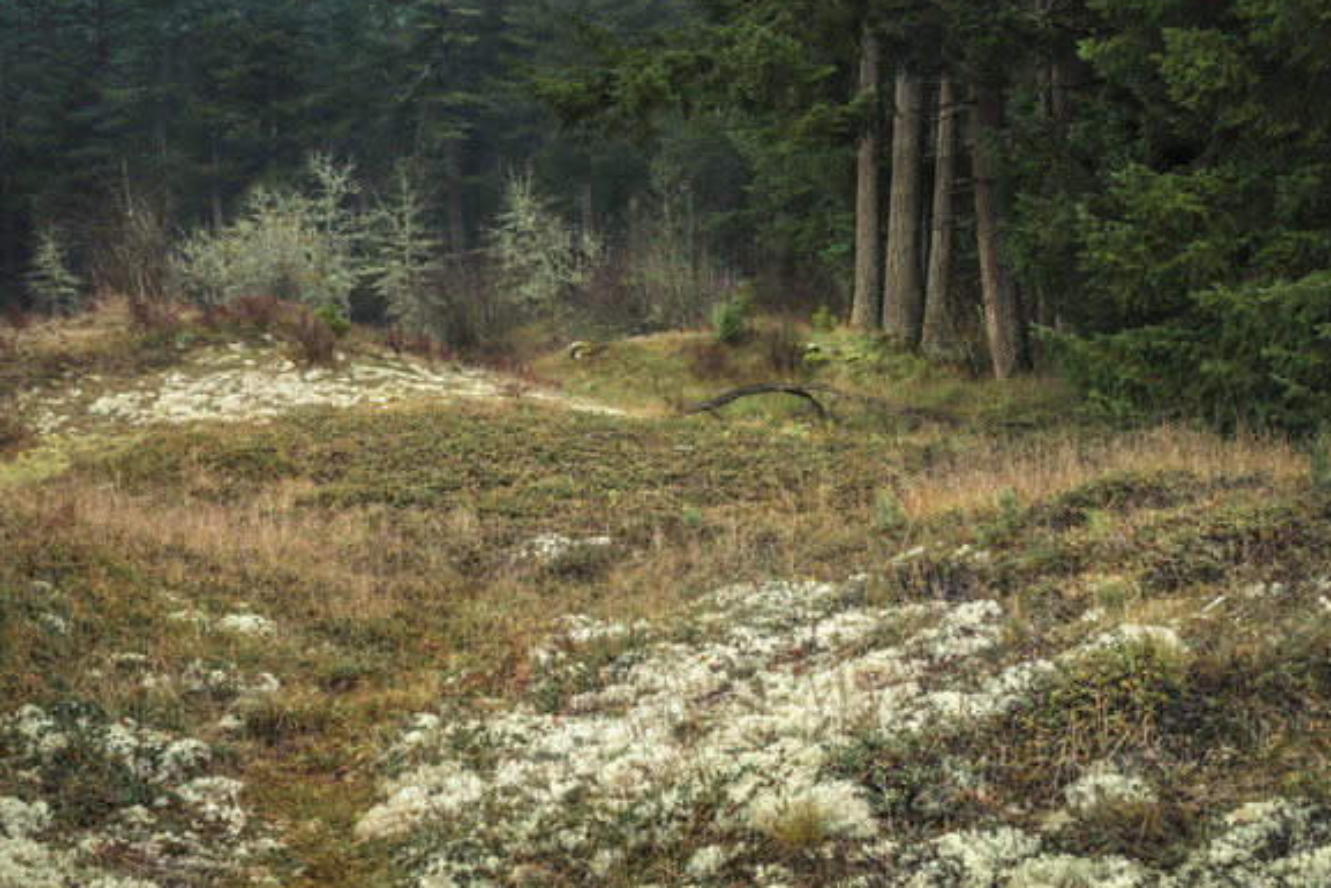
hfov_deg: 38.2
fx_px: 1923
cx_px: 674
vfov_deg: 26.0
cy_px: 452
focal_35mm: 52
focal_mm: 50
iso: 200
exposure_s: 1/15
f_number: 10
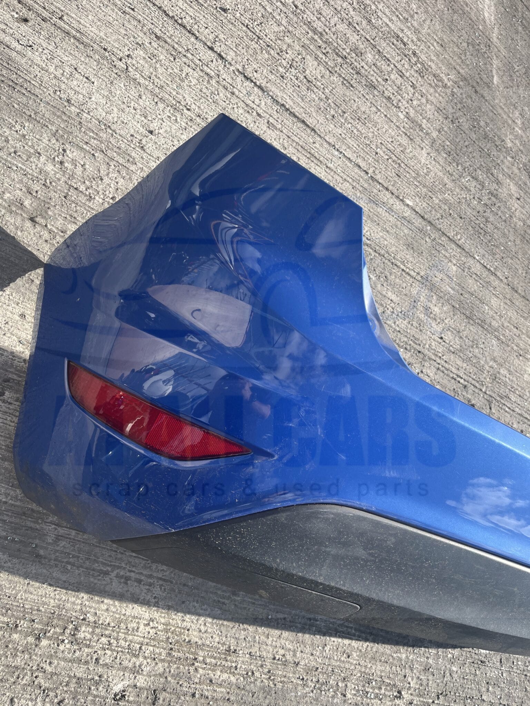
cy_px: 353
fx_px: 531
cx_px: 265
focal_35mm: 26
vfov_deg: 67.3
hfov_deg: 53.1
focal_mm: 5.1
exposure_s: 1/1517
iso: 50
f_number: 1.6
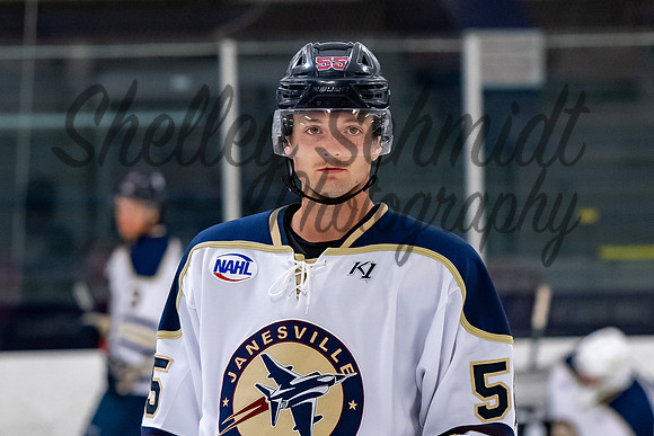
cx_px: 330
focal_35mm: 292
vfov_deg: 4.7
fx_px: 5298
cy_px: 171
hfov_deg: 7.1
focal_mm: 130
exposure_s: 1/800
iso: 2200
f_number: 3.5
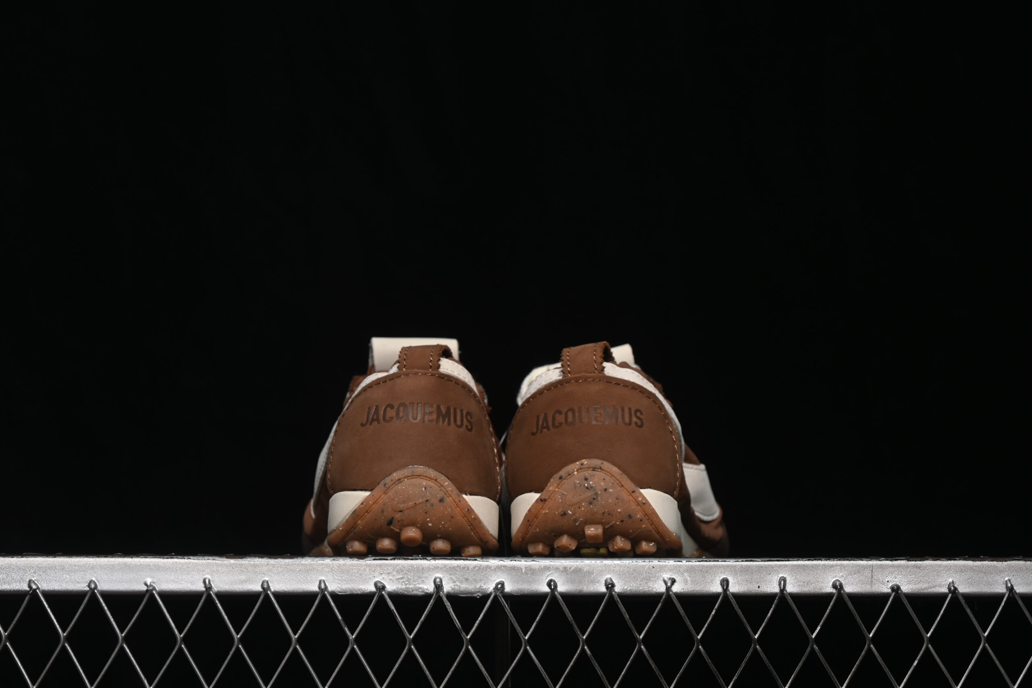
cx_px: 516
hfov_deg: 27.0
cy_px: 344
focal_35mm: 75
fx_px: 2150
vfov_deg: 18.2
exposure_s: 1/60
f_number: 6.3
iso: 160
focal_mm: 50
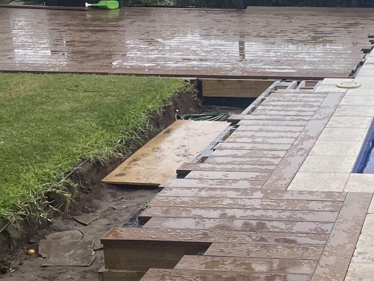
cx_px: 409
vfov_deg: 19.6
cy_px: 94
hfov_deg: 24.3
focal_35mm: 75
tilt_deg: -10.9
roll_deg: +1.1
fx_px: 811
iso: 32
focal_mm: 4.2
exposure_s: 1/2212
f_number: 1.6
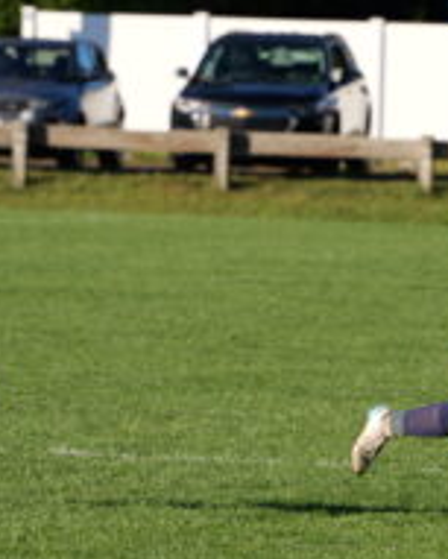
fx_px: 8578
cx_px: 328
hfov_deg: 3.0
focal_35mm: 518
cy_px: 347
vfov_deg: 3.7
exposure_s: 1/1000
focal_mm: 188
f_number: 5.6
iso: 320
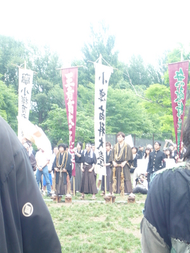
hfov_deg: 14.8
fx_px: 732
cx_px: 95
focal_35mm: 100
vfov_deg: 19.6
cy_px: 126
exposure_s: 1/30
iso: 125
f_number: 5.6
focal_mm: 16.4
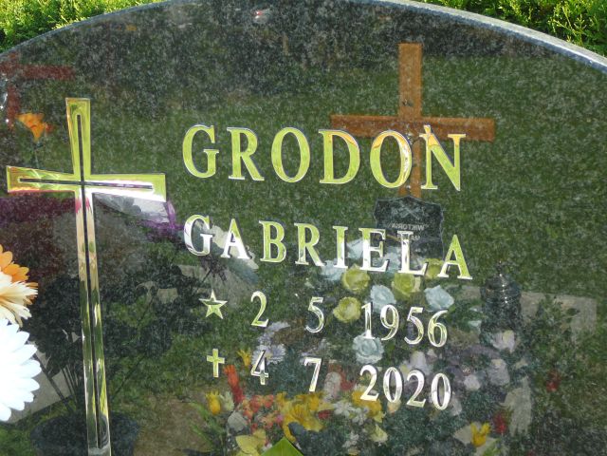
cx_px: 304
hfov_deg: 31.7
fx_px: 1070
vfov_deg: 24.0
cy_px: 228
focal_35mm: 61
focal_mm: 9.1
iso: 80
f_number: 3.6
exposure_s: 1/160
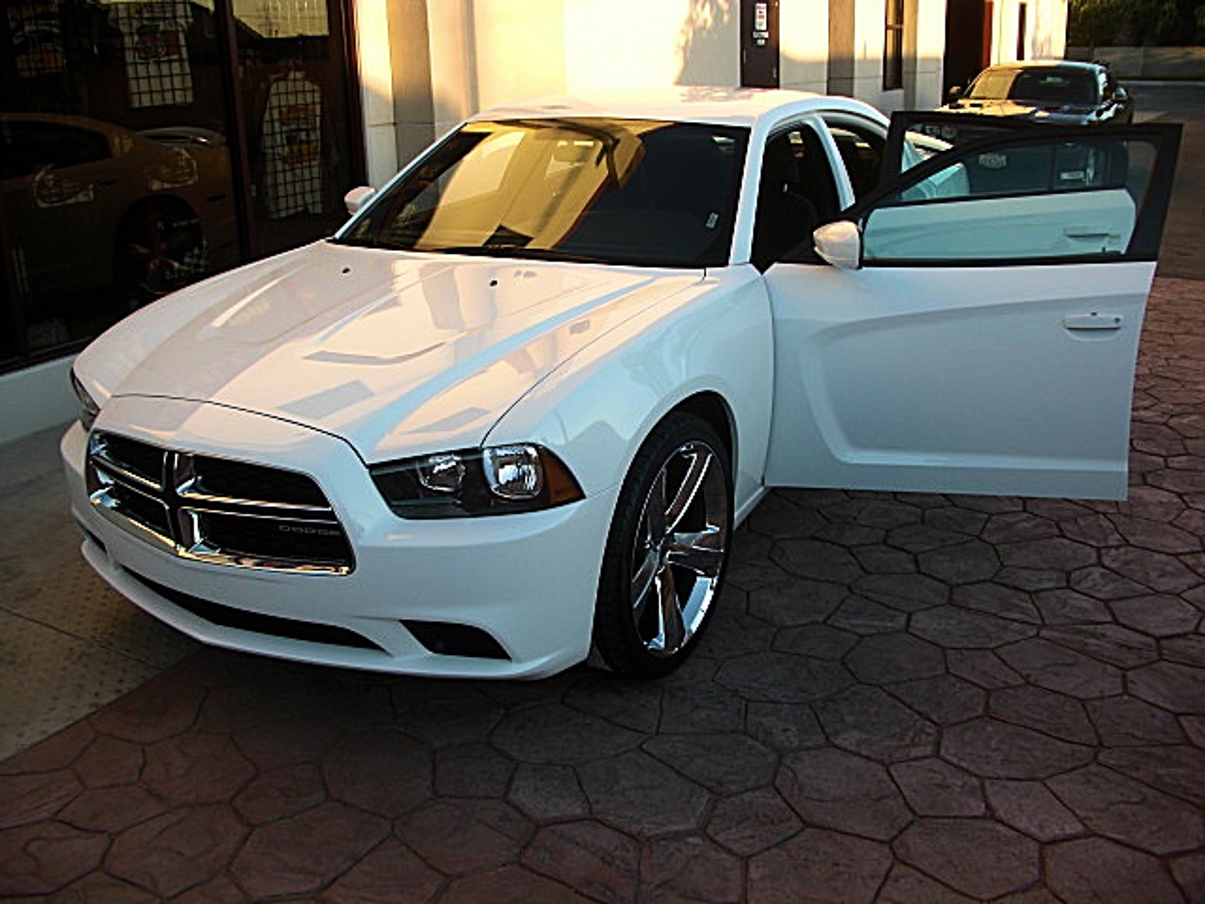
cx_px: 602
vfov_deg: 39.7
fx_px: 1253
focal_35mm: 36
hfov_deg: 51.4
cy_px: 452
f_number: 2.8
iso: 50
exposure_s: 1/125
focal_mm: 6.3
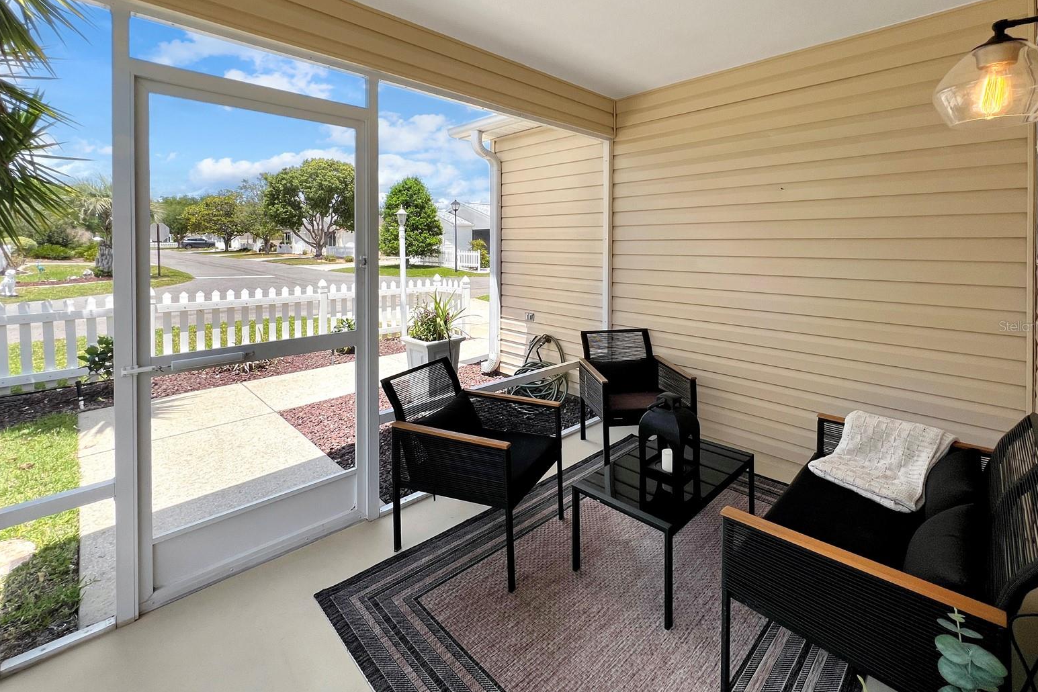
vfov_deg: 81.1
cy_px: 326
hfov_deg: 104.3
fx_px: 404
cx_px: 525
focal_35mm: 14
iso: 32
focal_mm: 1.57
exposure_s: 1/763
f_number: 1.8
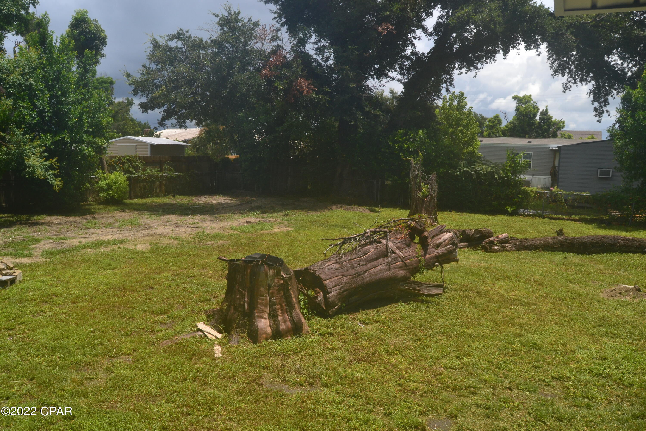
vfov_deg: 47.9
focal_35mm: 27
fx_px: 484
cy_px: 216
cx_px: 323
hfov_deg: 67.4
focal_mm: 18
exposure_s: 1/400
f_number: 11
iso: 400
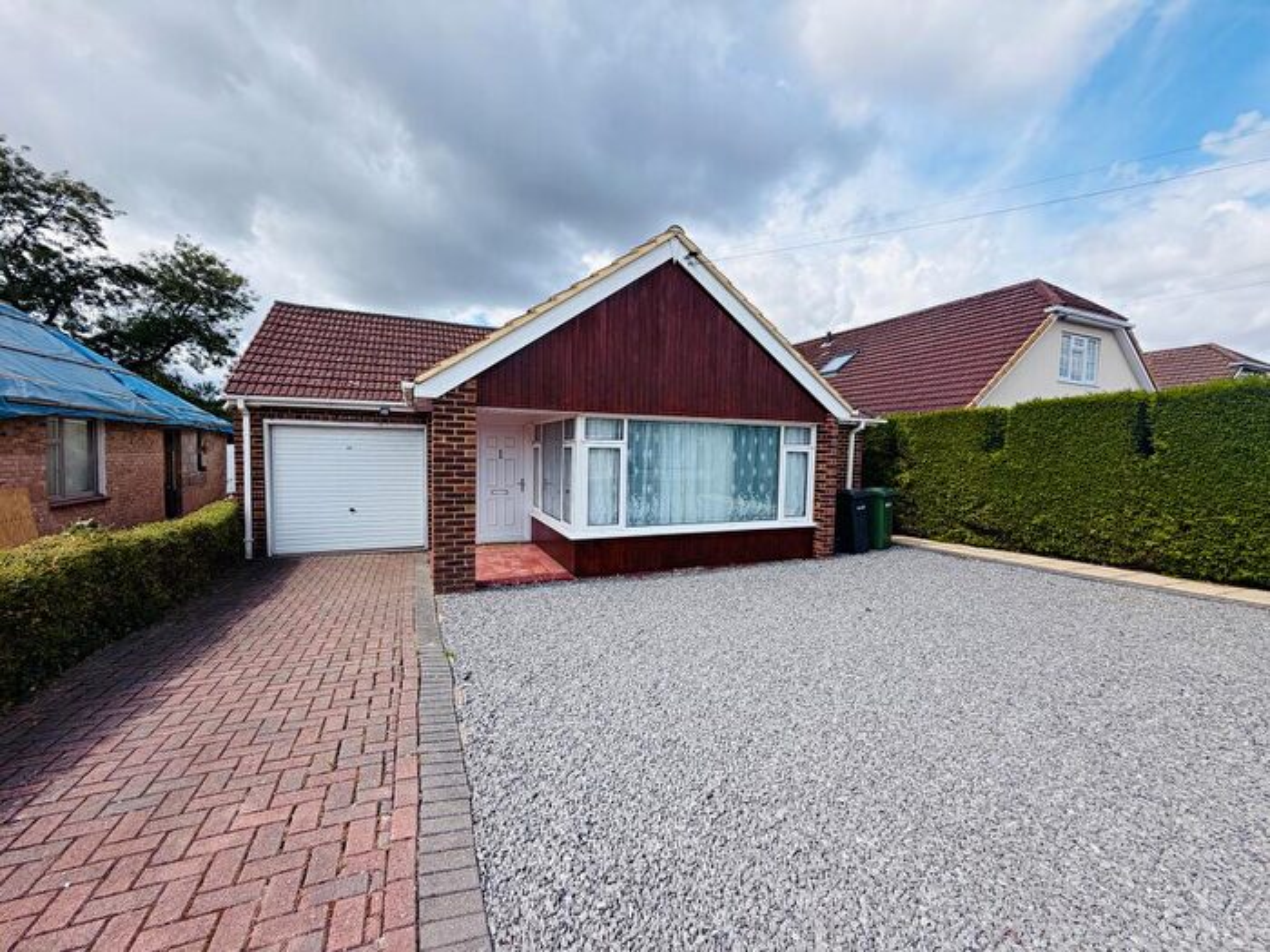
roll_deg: -0.2
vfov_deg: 85.7
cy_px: 476
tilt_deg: -2.5
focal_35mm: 14
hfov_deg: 102.1
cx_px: 635
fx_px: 514
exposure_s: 1/770
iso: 25
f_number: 2.2
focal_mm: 2.22
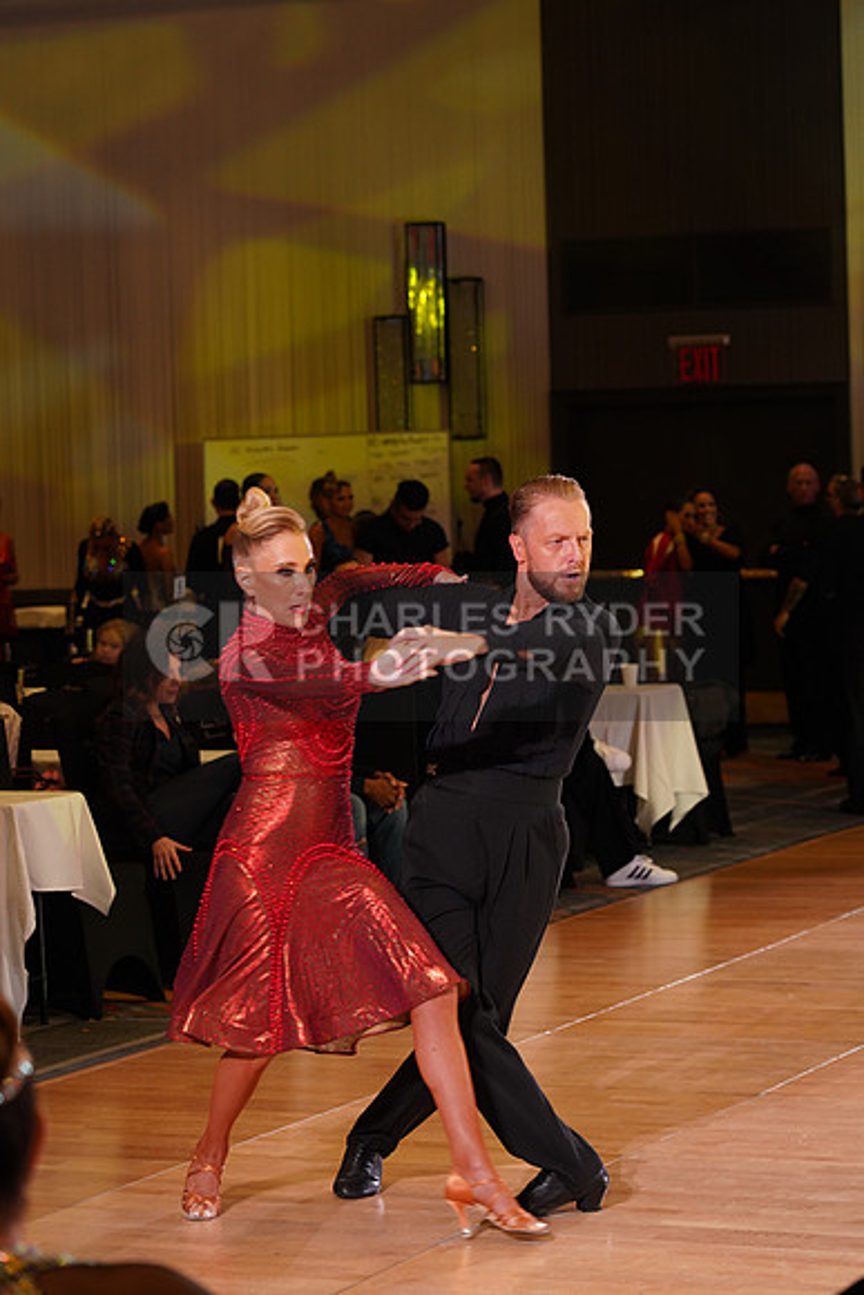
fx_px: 3777
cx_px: 432
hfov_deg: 13.0
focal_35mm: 105
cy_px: 648
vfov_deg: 19.5
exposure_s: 1/160
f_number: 5
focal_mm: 105
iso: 1600
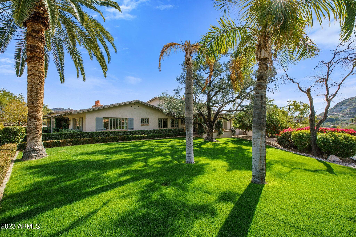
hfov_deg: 96.7
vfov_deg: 73.8
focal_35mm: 16
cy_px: 118
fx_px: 158
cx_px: 178
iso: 400
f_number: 13
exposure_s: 1/125
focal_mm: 16
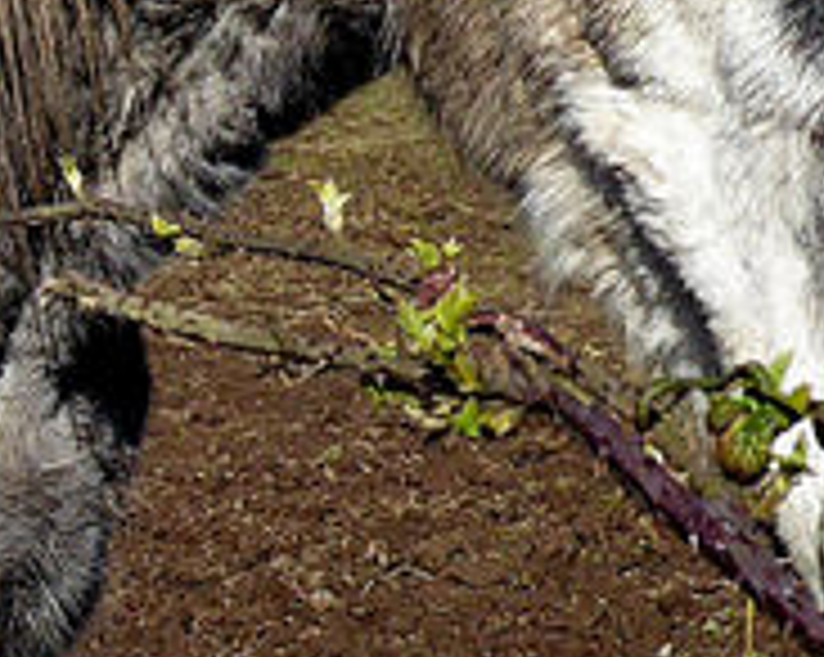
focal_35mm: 131
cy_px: 256
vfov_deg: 11.8
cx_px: 149
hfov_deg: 14.6
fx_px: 3191
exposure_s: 1/1000
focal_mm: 4.3
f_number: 3.3
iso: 100
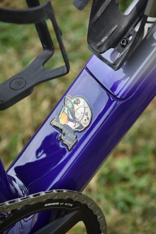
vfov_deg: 10.2
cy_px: 117
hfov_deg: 6.8
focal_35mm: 202
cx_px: 78
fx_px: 1315
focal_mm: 135
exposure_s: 1/500
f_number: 5.6
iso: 360
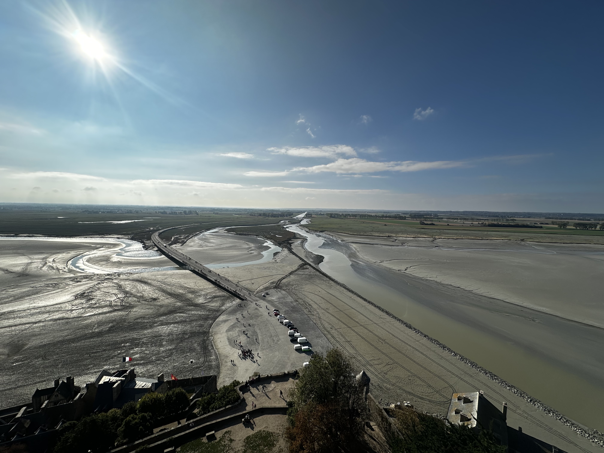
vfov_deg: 85.7
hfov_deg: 102.1
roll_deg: -1.3
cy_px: 226
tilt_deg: -3.7
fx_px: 244
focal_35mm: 14
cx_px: 302
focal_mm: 2.22
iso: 50
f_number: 2.2
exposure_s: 1/3861
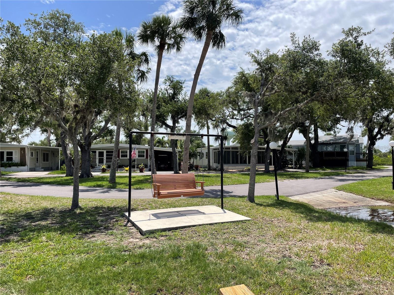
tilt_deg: +3.4
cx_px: 197
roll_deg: +0.3
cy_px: 148
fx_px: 296
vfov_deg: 53.1
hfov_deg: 67.3
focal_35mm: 26
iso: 32
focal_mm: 4.2
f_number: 1.6
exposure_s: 1/3610
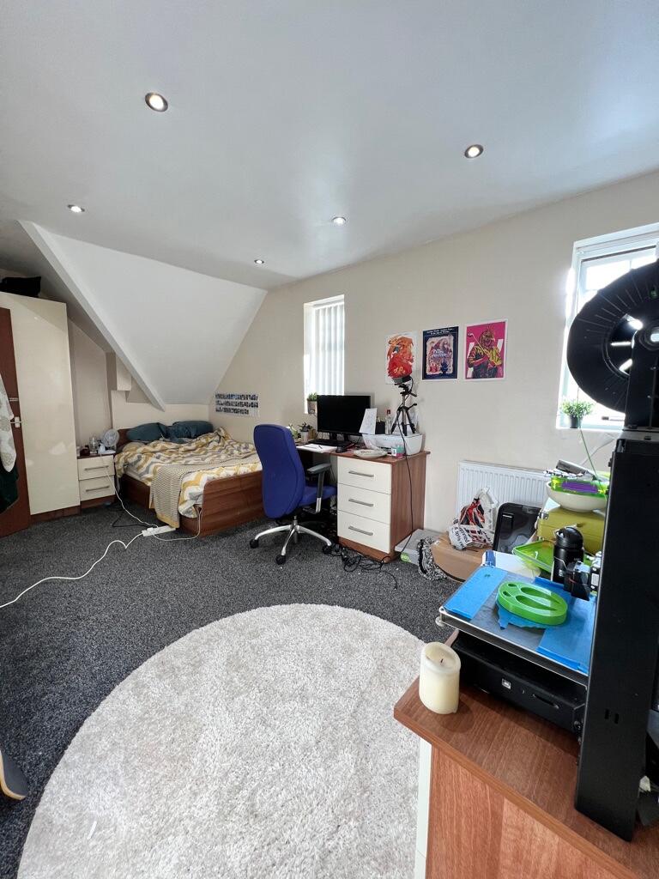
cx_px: 330
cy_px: 440
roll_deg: -0.2
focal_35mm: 13
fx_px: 330
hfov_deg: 89.9
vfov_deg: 106.2
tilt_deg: -7.3
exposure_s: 1/109
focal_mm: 1.57
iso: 100
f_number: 1.8
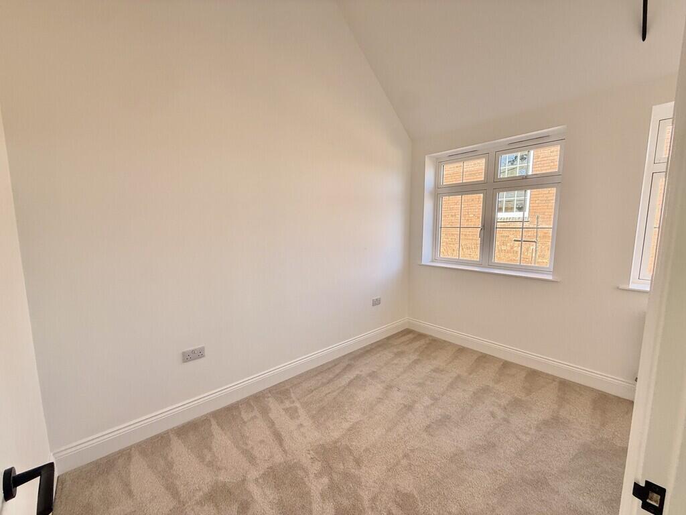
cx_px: 343
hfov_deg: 102.1
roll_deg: +0.5
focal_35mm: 14
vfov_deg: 85.7
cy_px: 258
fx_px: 277
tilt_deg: -5.7
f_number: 2.2
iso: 64
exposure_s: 1/210
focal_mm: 2.22
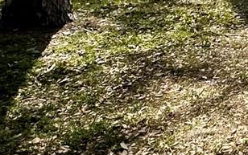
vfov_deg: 14.3
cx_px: 356
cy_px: -151
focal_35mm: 77
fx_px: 521
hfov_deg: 22.6
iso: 50
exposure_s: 1/3861
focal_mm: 2.22
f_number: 2.2
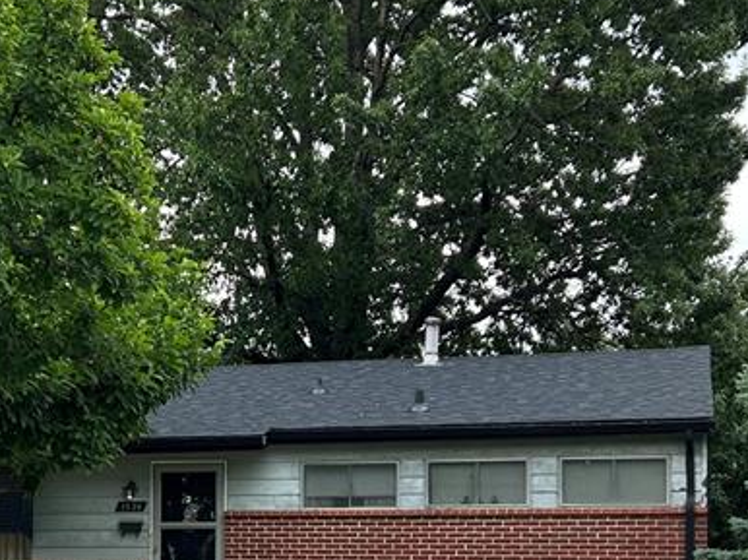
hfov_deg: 27.8
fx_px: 1490
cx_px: 198
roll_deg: -1.0
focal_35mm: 69
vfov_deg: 20.7
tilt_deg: +1.4
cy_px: 527
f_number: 1.5
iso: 50
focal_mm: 5.7
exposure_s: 1/177
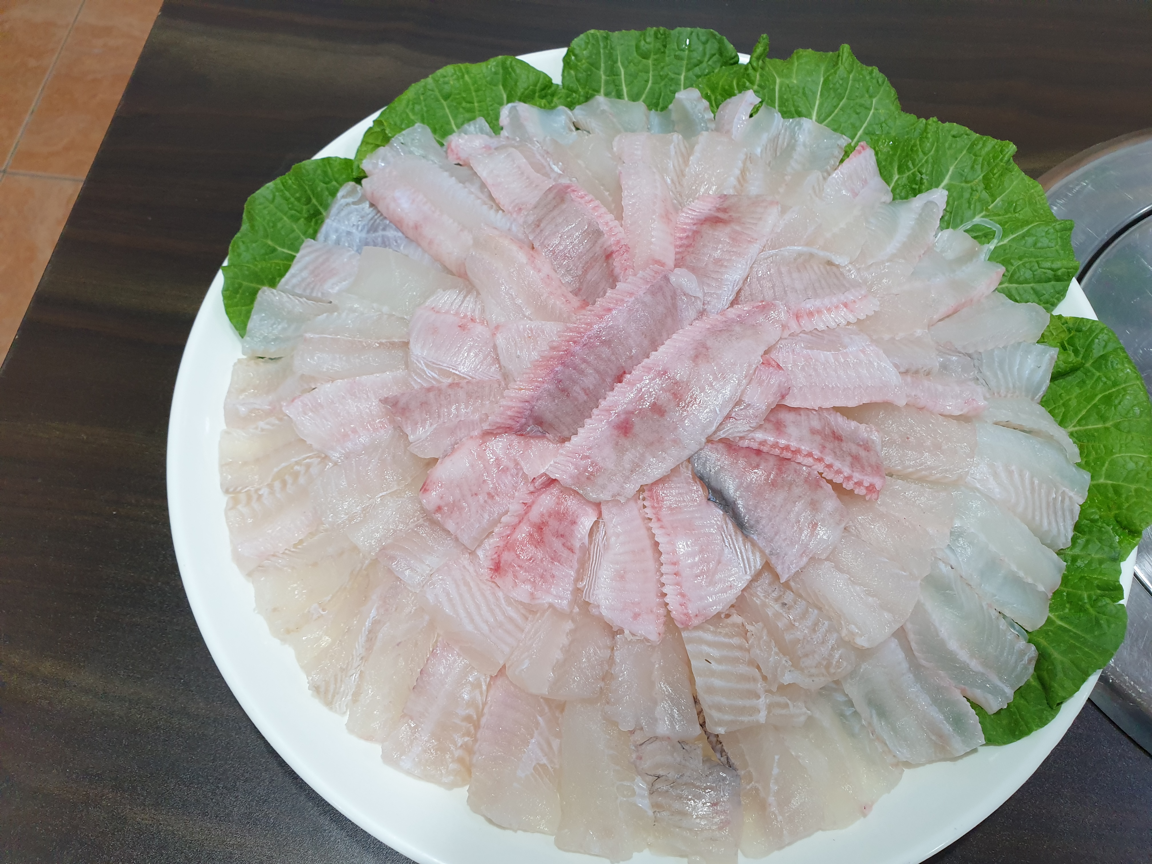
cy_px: 432
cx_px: 576
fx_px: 865
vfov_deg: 53.1
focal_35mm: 26
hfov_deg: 67.3
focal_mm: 4.3
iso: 200
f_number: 2.4
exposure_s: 1/60
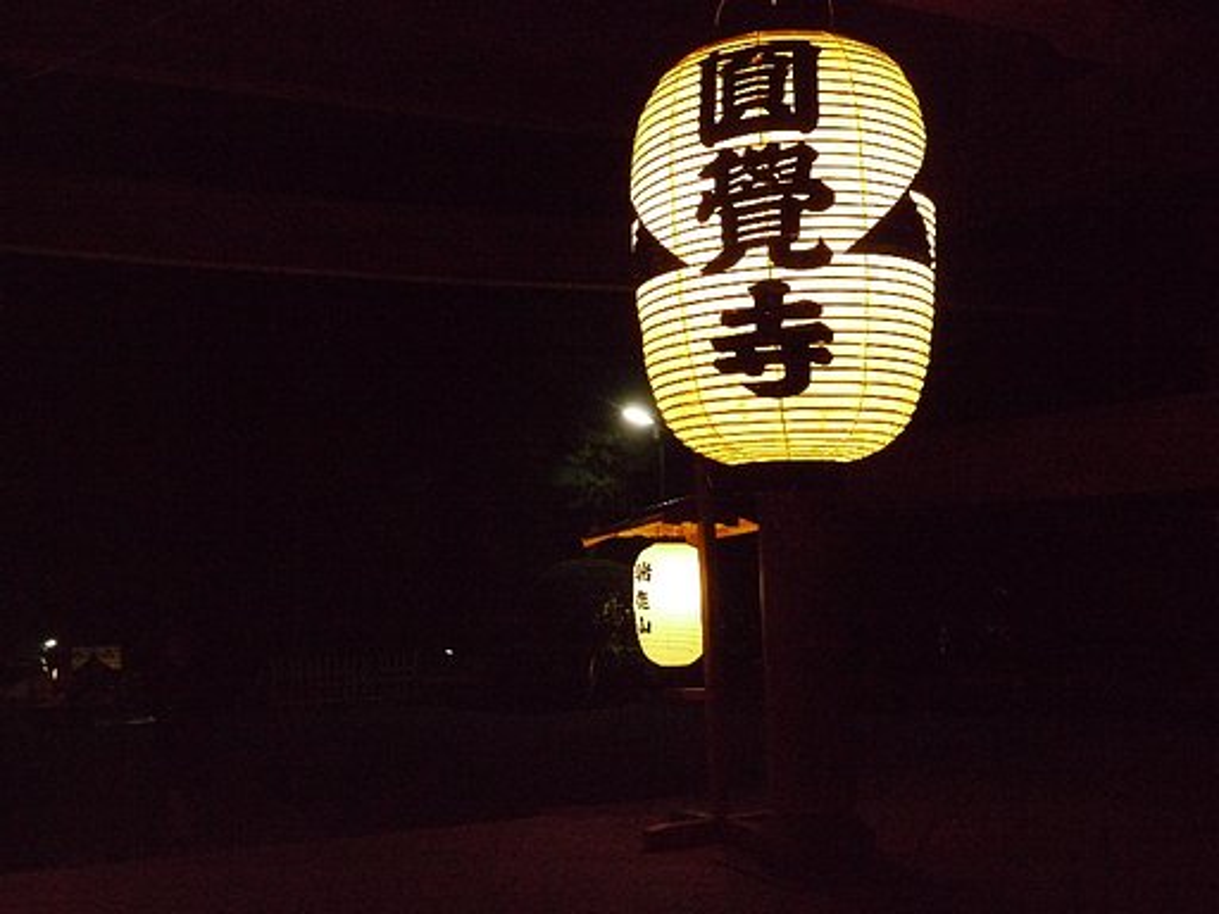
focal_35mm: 40
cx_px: 610
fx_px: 1409
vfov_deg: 36.0
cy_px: 457
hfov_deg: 46.8
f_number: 6.3
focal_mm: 20
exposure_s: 1/60
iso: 6400
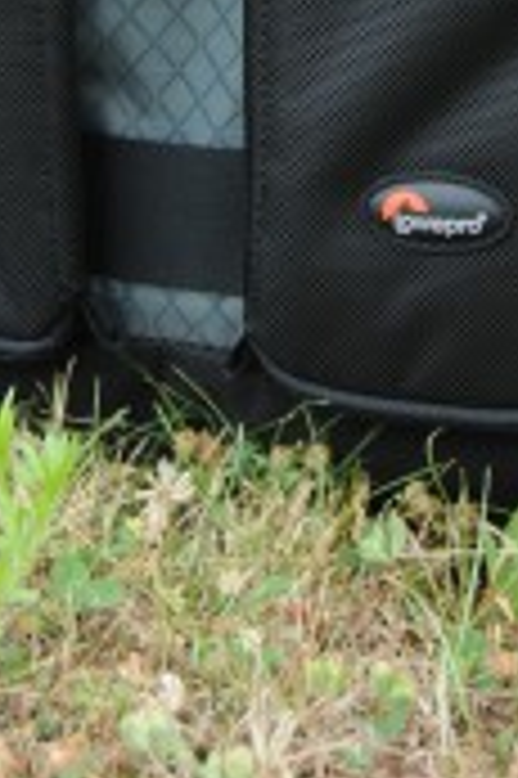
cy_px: -508
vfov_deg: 13.9
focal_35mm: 135
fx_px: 2919
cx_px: 367
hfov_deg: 10.1
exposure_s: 1/60
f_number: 4.5
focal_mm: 26
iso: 200
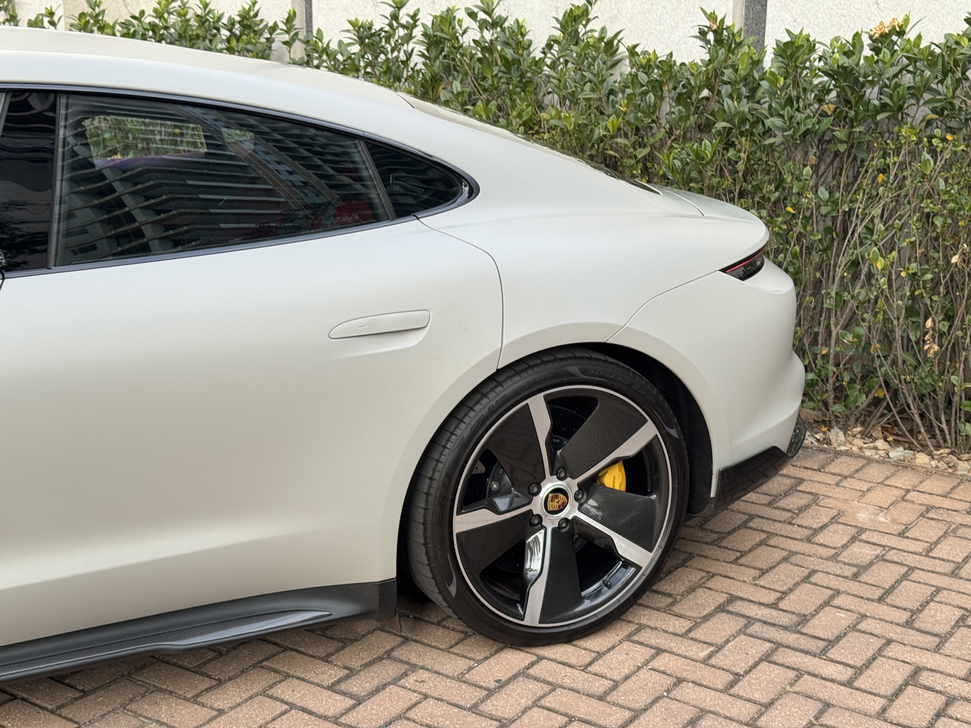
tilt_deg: -13.7
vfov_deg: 30.3
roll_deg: -0.3
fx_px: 1346
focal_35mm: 48
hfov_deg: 39.7
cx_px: 486
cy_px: 364
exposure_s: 1/407
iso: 64
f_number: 1.78
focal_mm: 6.76
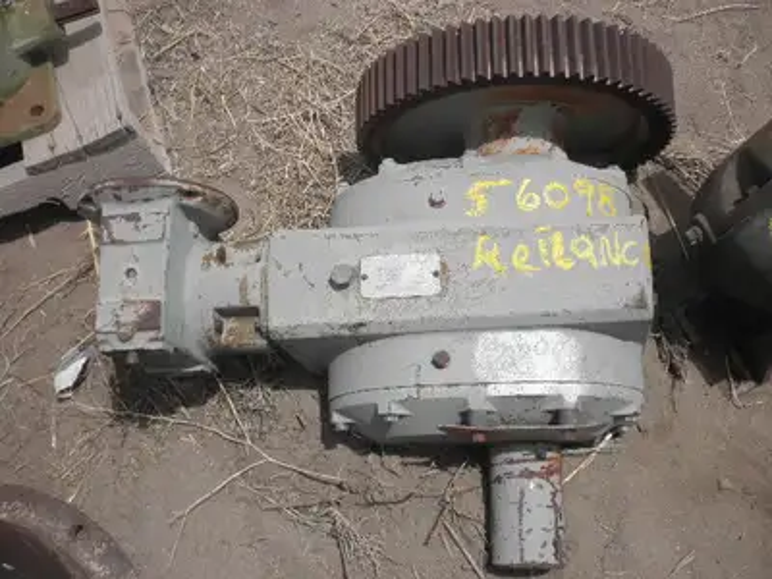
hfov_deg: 42.9
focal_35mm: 44
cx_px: 386
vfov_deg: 32.9
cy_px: 290
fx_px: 981
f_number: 9.6
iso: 64
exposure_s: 1/160
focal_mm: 7.9
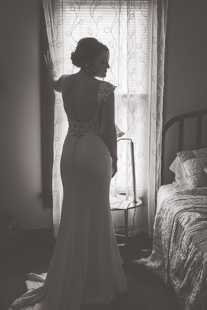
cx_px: 104
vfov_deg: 46.4
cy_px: 155
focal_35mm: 42
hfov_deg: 31.9
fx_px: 362
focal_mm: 28
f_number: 10
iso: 1250
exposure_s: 1/50
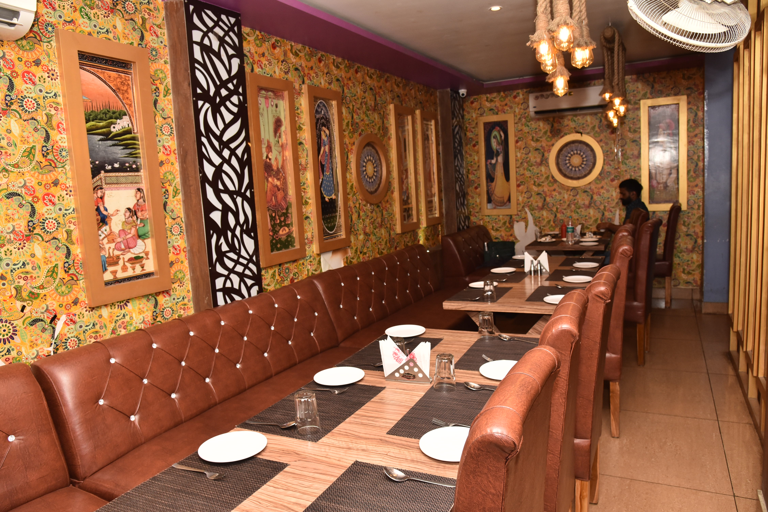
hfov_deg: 73.7
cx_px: 384
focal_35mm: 24
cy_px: 256
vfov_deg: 53.1
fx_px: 512
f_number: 6.3
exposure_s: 1/160
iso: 800
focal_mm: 24
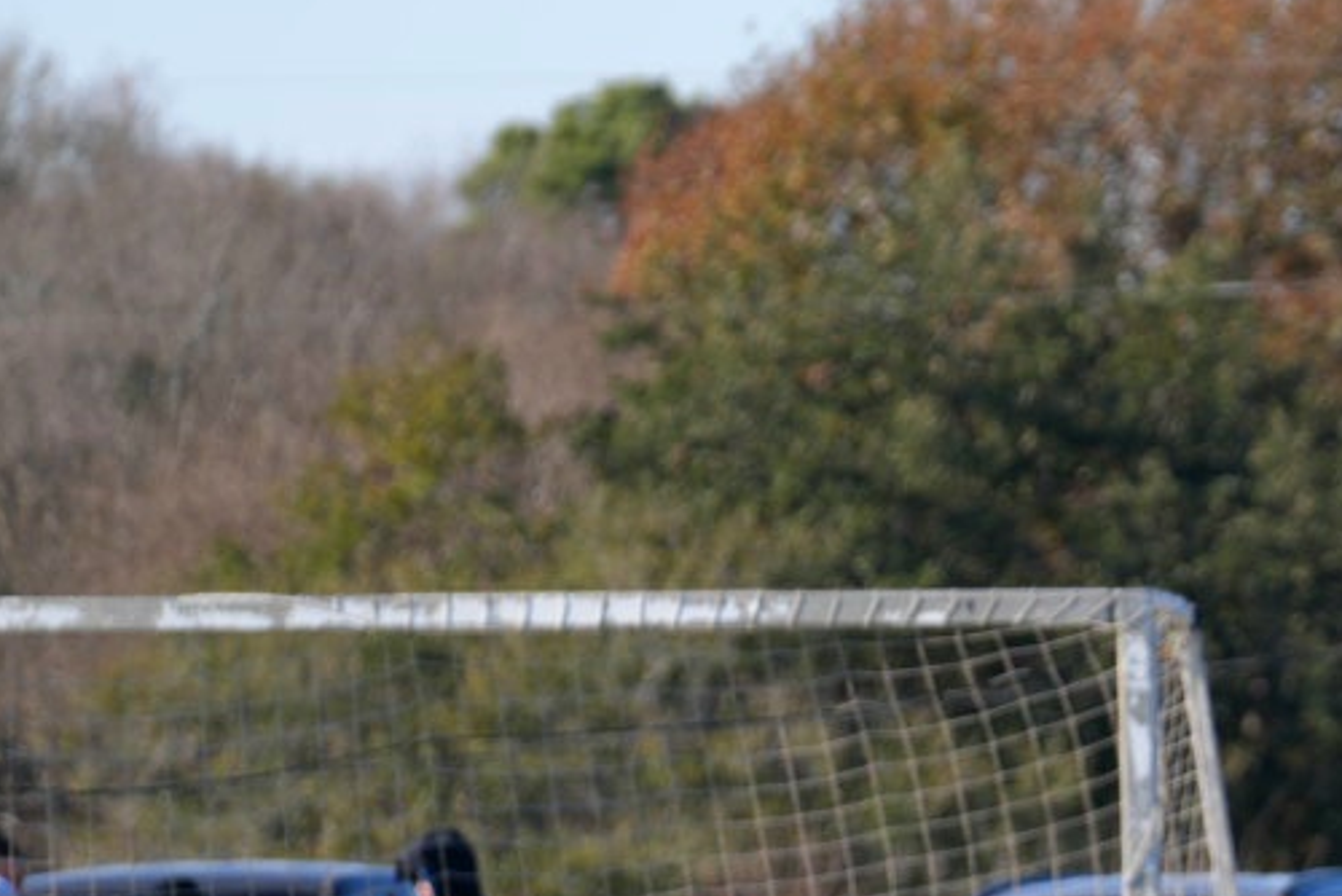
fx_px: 24132
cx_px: 2067
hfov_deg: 3.2
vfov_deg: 2.1
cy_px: 711
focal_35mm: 647
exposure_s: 1/500
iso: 100
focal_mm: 200
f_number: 4.5
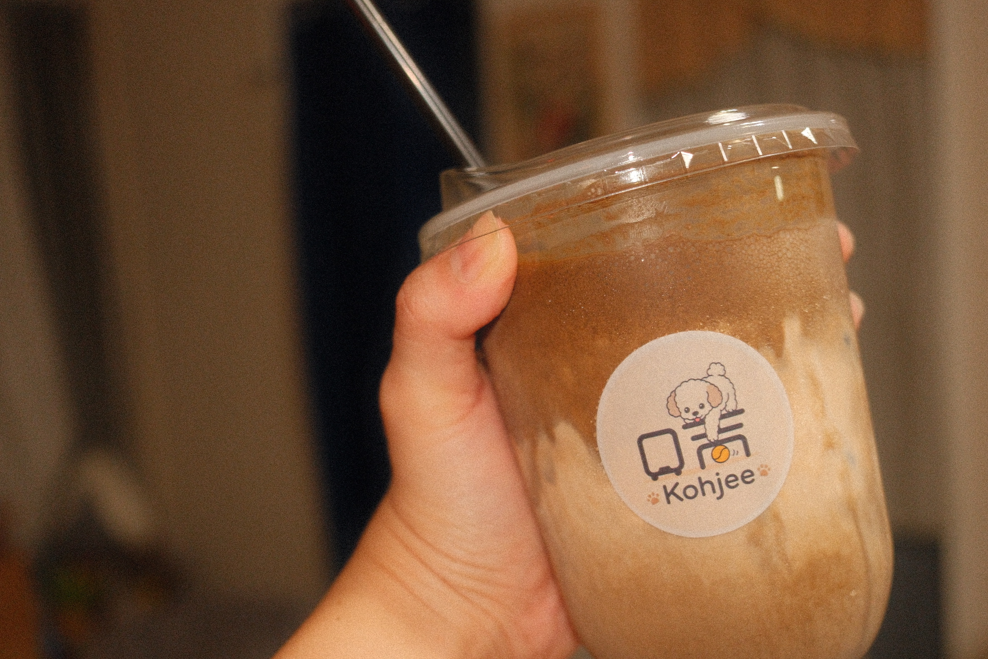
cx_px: 543
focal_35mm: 46
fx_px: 1262
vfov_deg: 29.1
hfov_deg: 42.7
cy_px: 421
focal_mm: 23
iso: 1250
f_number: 2.8
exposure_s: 1/60
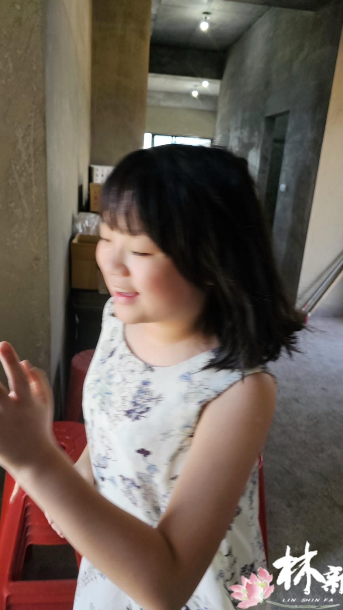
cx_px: 174
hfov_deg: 44.4
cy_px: 301
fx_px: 420
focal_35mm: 26
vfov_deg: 71.9
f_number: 1.7
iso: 64
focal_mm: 6.3
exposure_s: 1/120
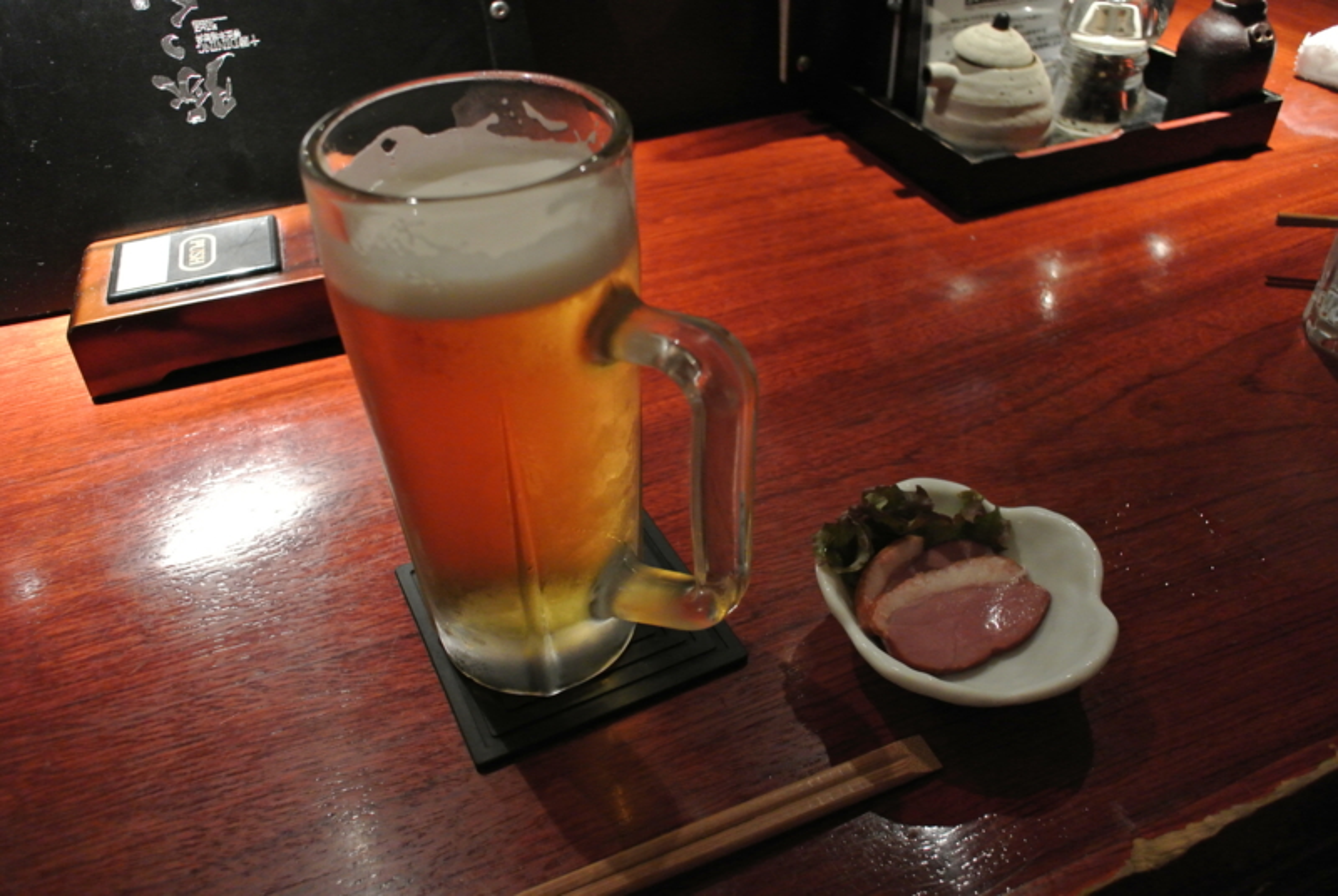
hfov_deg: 67.3
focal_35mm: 27
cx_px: 669
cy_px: 448
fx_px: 1005
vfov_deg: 48.1
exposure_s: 1/60
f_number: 2.8
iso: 800
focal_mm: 10
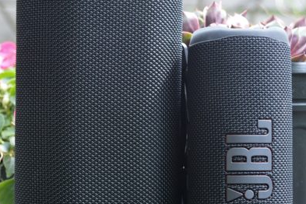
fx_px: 935
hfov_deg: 18.6
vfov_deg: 12.4
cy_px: 136
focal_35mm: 110
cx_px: 166
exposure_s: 1/60
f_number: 4.8
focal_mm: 40
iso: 400
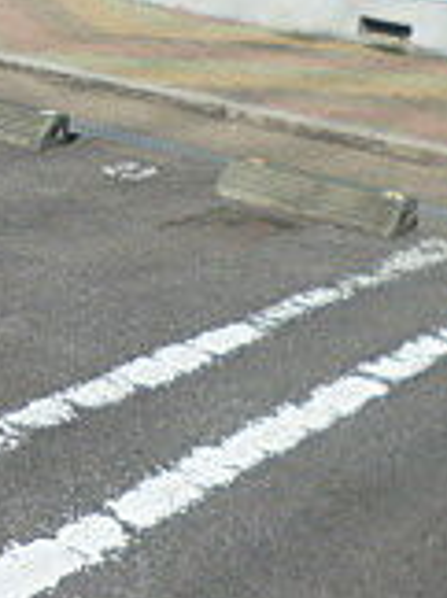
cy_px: 103
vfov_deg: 20.4
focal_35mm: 95
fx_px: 1640
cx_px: -381
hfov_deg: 13.7
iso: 100
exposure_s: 1/125
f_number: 9
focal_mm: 4.3
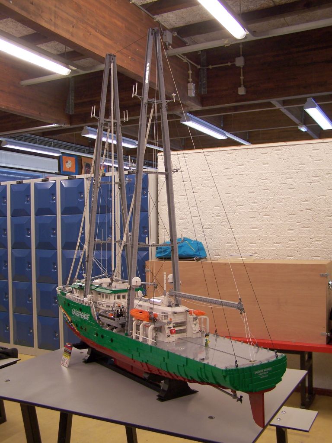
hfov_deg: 37.7
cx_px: 166
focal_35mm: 38
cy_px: 222
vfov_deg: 49.0
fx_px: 486
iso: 80
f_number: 2.8
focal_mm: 6.3
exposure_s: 1/8
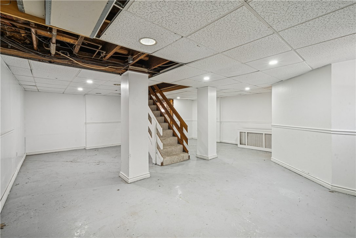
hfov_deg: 100.4
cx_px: 178
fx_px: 148
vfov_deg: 77.3
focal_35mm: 15
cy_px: 119
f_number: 11
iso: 125
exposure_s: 1/1.67
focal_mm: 15
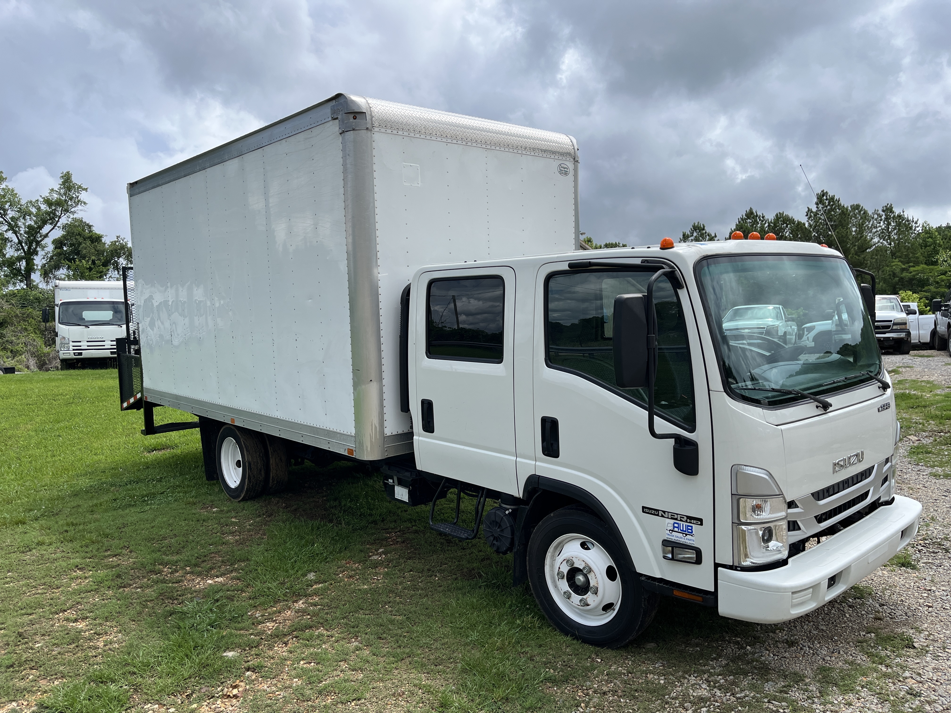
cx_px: 476
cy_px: 356
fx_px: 714
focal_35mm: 26
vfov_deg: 53.1
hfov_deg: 67.3
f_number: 1.6
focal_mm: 5.1
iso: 50
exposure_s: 1/5076
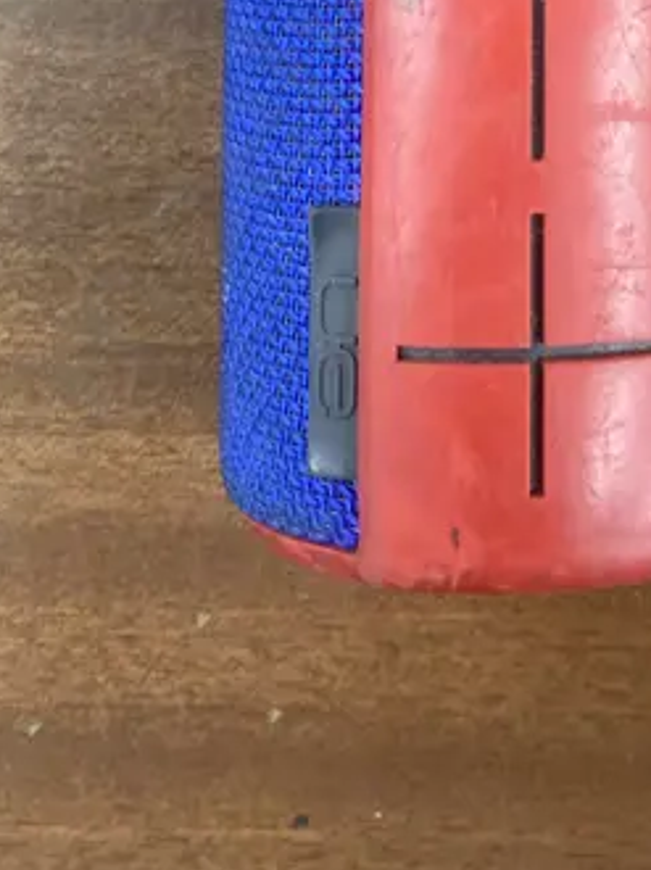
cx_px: 572
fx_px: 2184
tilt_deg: -86.1
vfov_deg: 20.5
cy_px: -279
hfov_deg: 16.7
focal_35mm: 87
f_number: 1.8
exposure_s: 1/50
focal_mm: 3.99
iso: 200
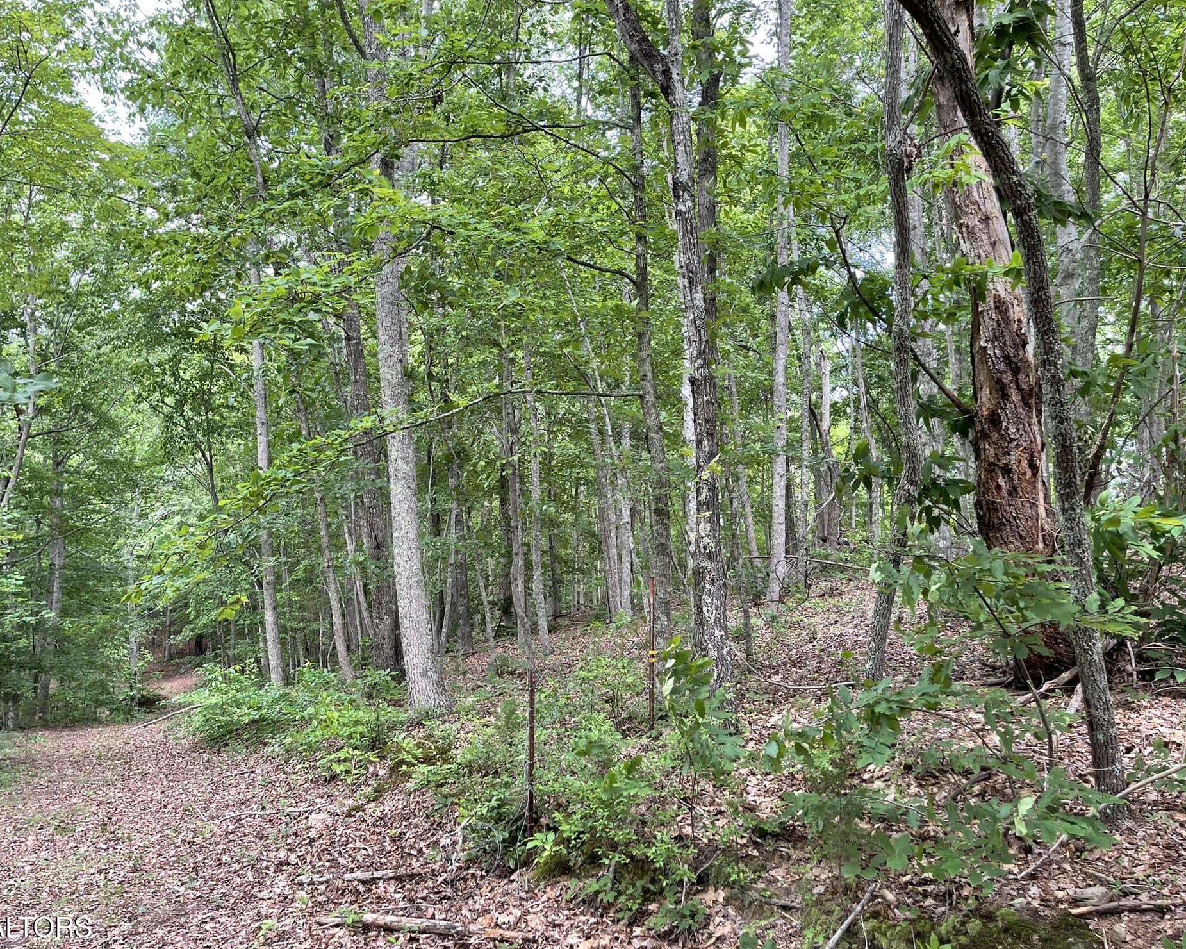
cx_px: 539
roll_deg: -0.6
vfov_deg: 53.2
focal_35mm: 27
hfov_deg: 63.9
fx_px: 948
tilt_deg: +3.6
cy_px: 480
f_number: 1.6
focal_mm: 5.1
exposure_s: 1/121
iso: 50
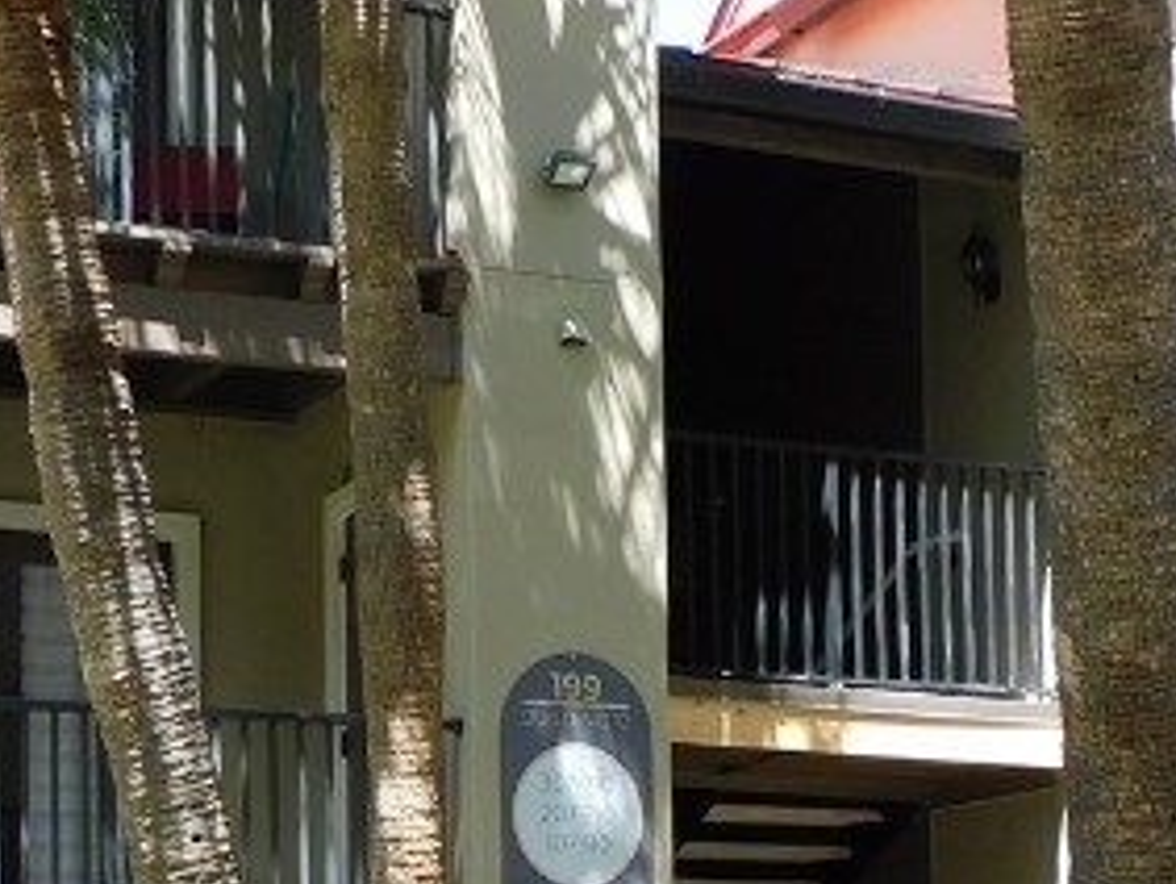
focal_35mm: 87
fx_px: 2958
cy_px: 863
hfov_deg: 22.5
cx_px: 492
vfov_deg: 16.7
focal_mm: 4.3
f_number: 3.3
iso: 125
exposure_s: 1/200
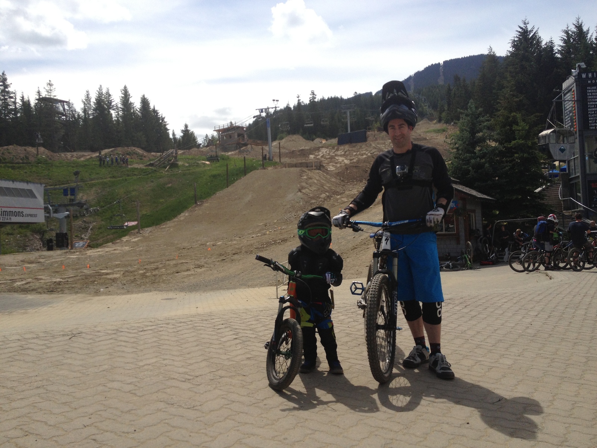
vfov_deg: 40.7
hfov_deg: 52.6
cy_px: 224
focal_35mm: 35
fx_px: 604
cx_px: 298
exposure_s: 1/3460
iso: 50
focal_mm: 4.28
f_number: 2.4
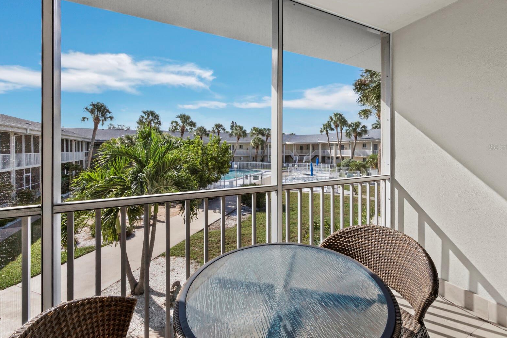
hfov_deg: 100.4
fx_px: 211
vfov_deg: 77.0
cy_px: 147
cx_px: 258
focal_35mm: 15
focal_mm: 7
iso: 400
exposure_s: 1/200
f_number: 9
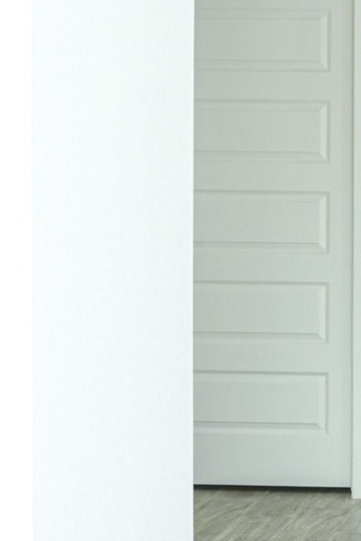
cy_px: 246
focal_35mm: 112
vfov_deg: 18.3
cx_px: 605
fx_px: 1685
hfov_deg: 11.5
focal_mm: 22
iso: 250
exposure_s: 1/160
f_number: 4
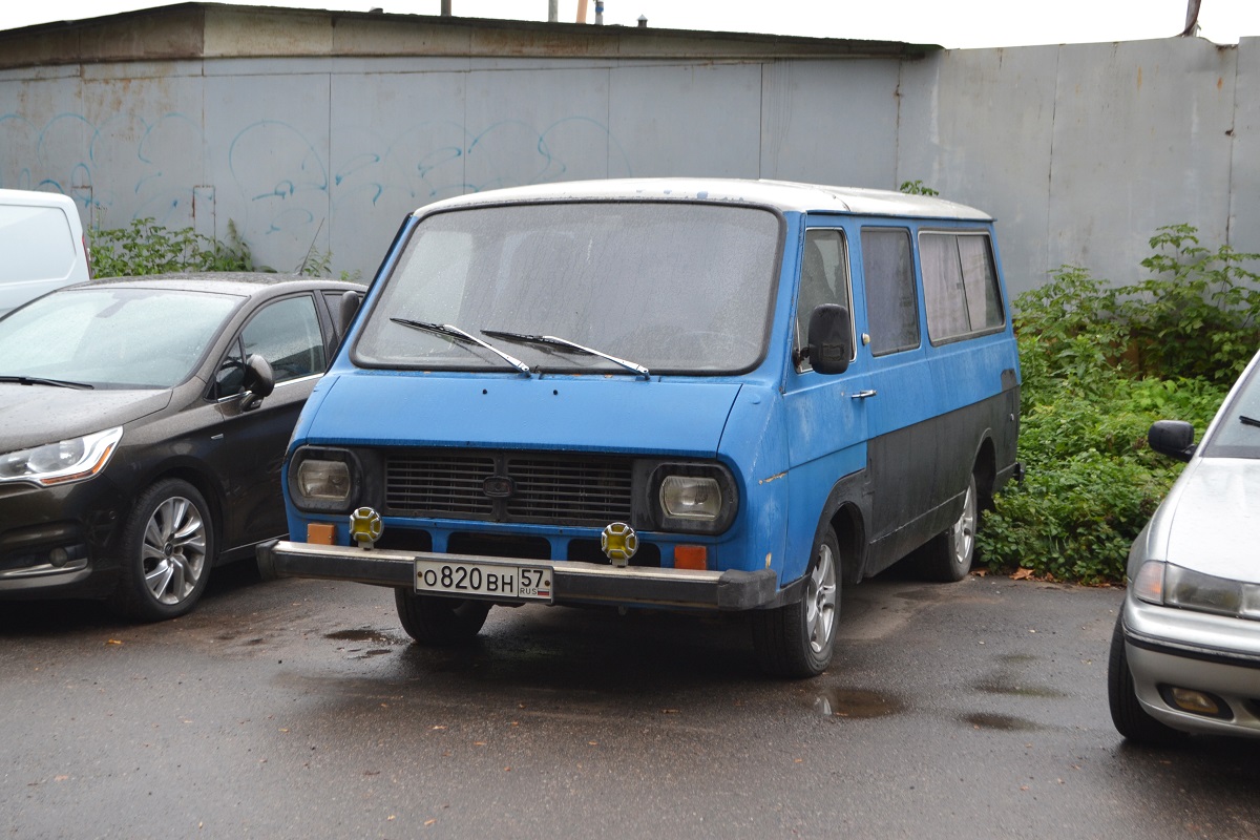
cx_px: 630
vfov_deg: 25.1
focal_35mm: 54
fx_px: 1890
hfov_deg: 36.9
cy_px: 420
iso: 320
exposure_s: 1/125
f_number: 5.6
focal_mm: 36
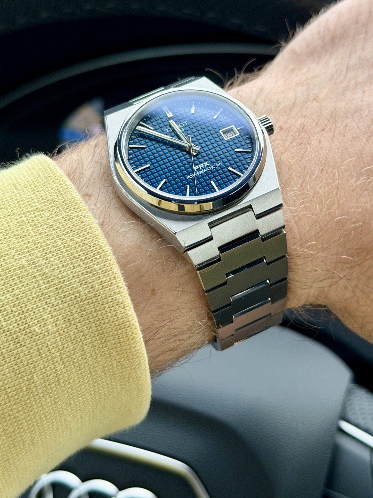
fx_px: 690
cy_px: 249
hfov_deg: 30.3
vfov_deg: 39.7
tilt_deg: -27.3
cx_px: 186
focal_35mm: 48
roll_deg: -1.7
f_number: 1.78
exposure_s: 1/240
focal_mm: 6.76
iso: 64
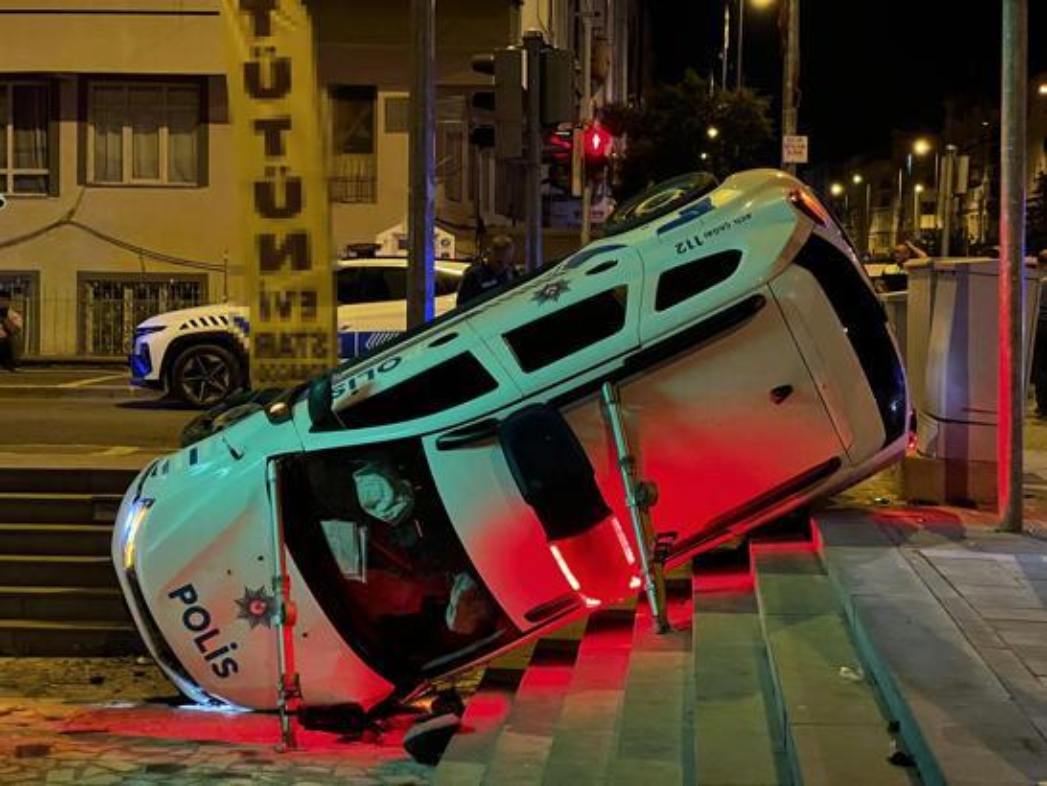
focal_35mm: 77
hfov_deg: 25.3
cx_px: 524
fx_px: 2330
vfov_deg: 19.2
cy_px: 393
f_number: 2.8
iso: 1250
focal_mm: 9
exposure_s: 1/25
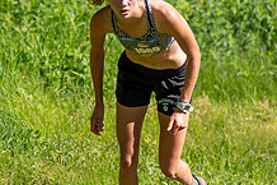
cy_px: 68
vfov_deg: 2.2
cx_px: 64
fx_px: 4828
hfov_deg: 3.3
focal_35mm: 628
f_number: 3.5
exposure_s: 1/800
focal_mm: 200
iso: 100
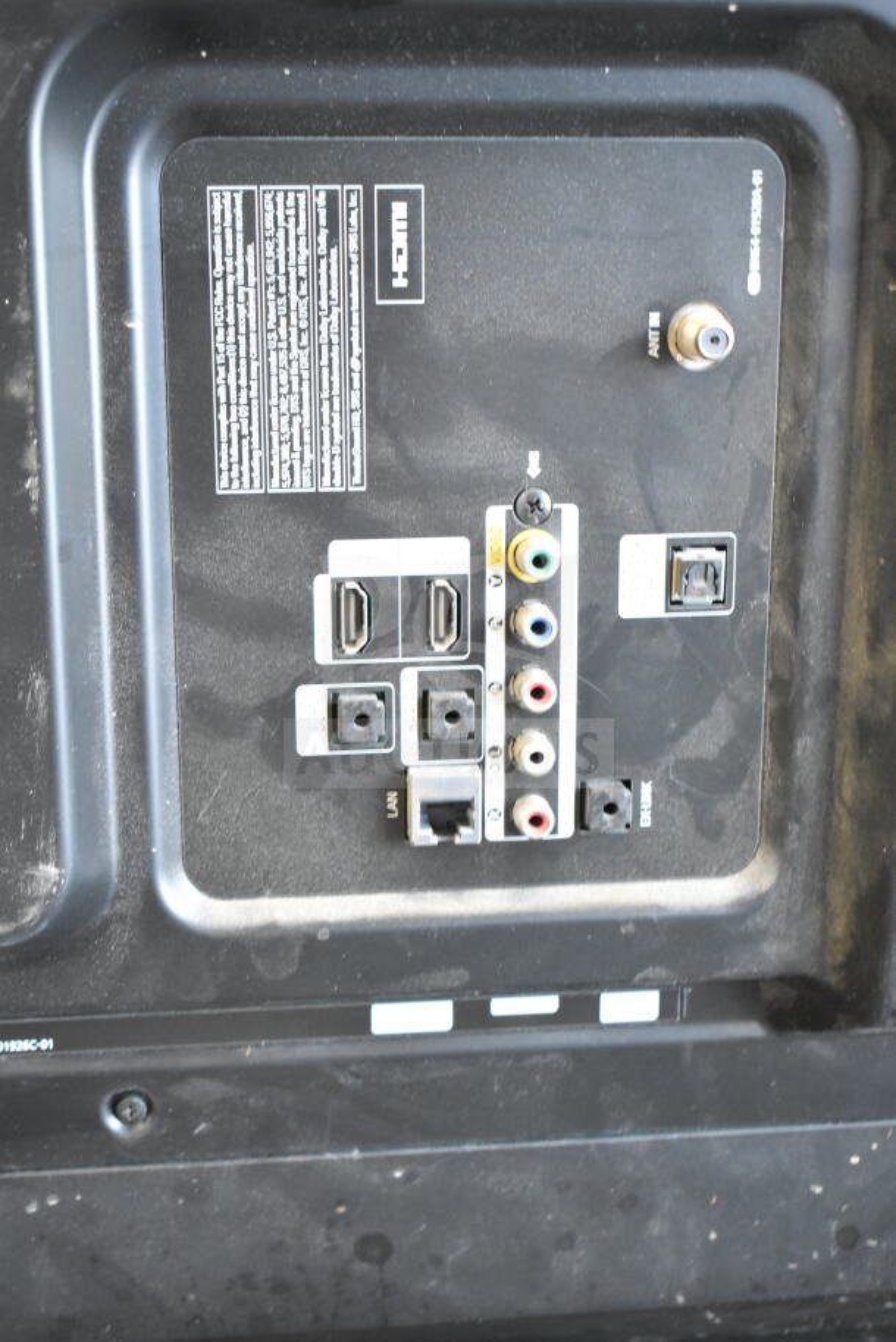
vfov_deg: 37.8
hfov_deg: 25.8
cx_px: 448
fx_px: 1958
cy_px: 671
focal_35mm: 52
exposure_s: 1/60
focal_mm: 35
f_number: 4.5
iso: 4000
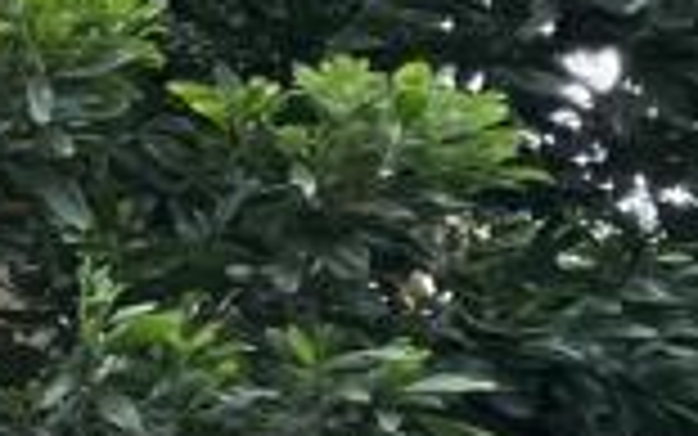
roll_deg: +0.3
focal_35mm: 102
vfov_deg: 12.5
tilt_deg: +39.2
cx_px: -1443
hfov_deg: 11.2
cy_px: -81
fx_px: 1941
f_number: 1.8
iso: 32
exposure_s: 1/401
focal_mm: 1.57
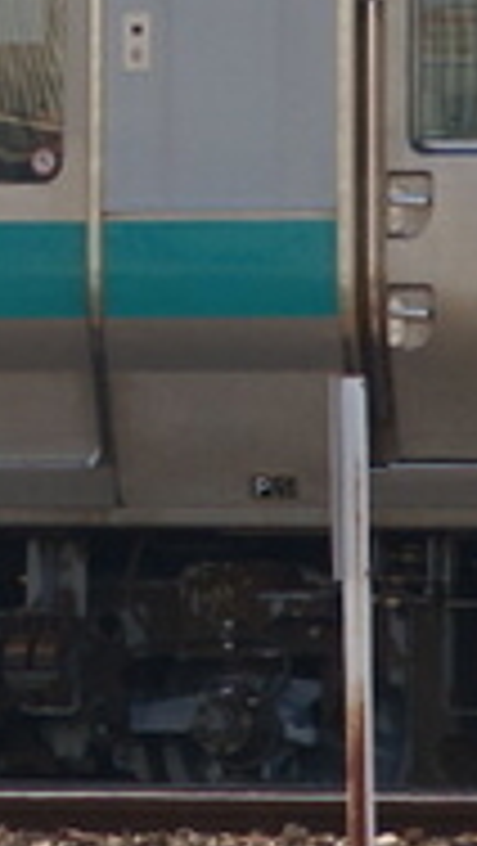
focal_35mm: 1332
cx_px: -310
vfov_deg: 1.6
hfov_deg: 0.9
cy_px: -101
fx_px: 29897
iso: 200
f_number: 7.1
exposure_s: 1/500
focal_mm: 200
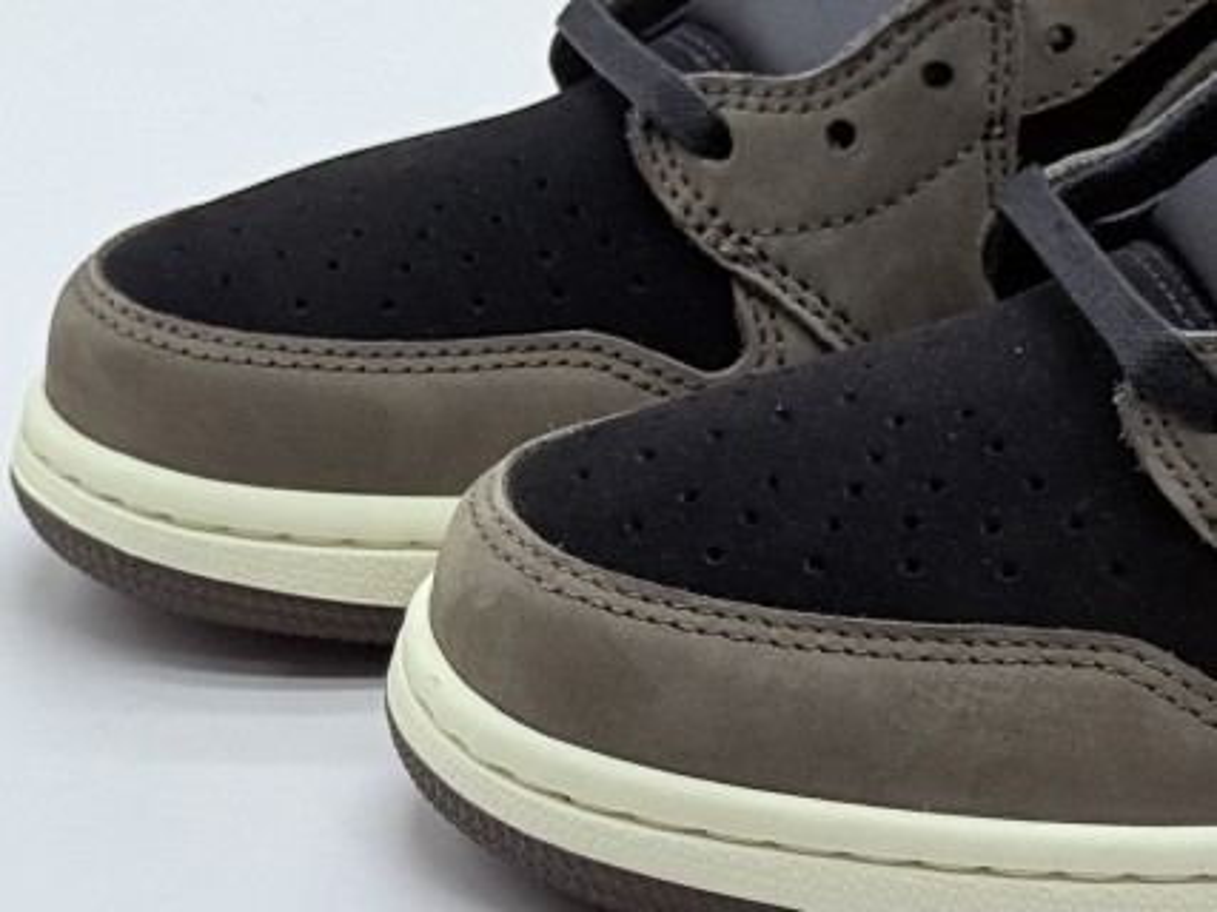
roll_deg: +1.6
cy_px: 456
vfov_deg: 30.3
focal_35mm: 48
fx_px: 1687
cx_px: 608
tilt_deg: -21.6
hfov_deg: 39.7
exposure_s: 1/928
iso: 64
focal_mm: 6.76
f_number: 1.78
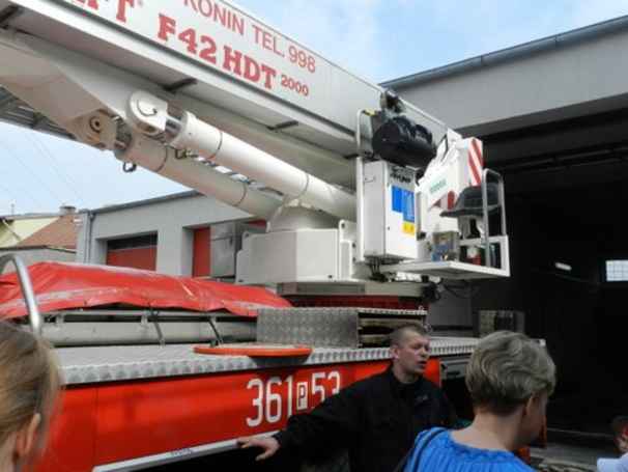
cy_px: 236
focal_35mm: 32
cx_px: 314
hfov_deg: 56.8
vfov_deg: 44.2
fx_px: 581
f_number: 4
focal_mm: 5.6
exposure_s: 1/800
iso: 160
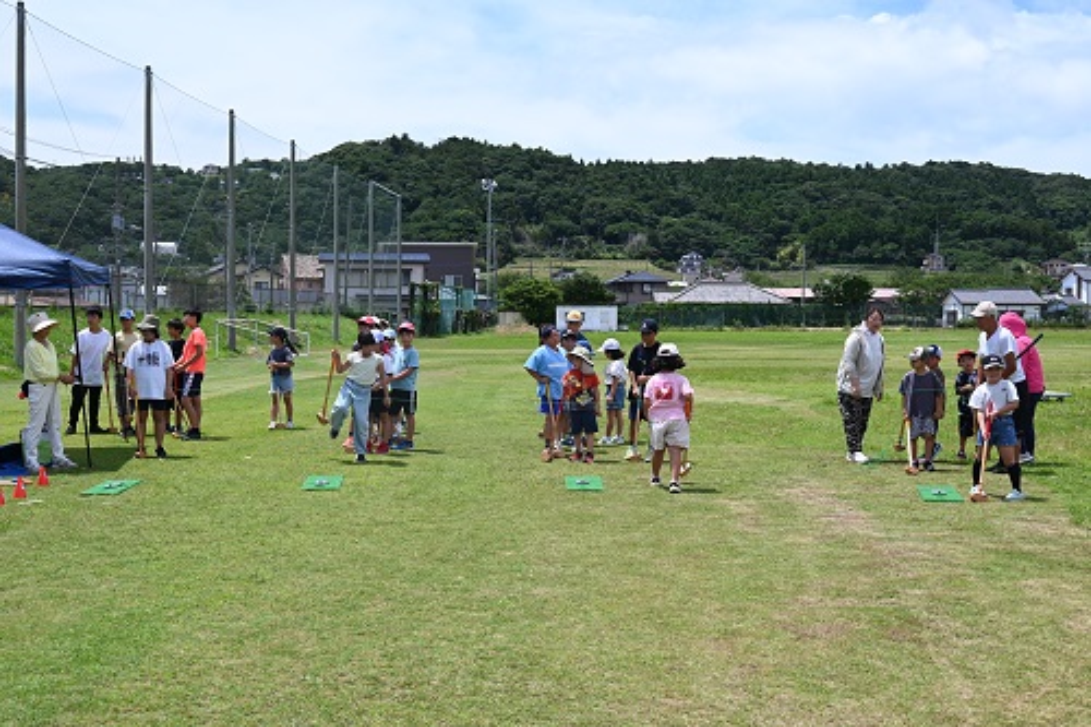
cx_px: 546
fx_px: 1333
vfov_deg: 30.5
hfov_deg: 44.5
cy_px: 364
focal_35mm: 44
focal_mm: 44
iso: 100
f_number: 8
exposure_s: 1/250
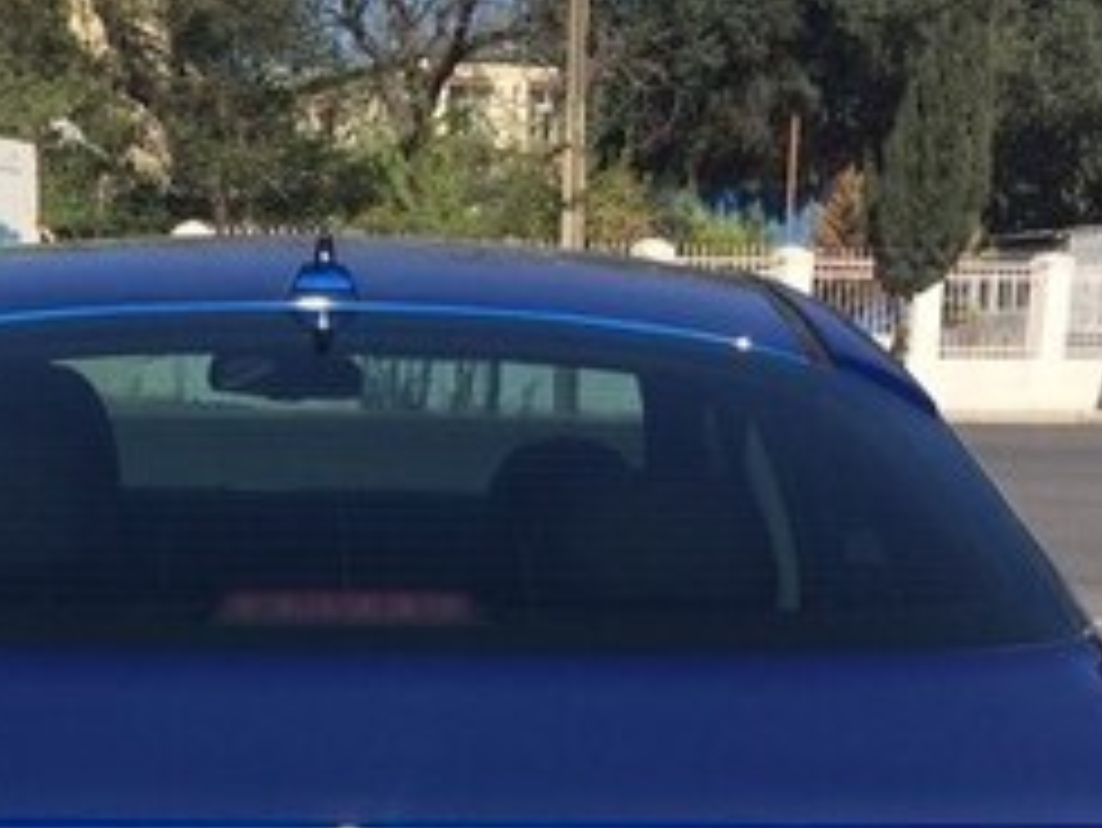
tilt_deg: -16.8
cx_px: 306
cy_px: 1091
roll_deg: -1.3
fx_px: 2484
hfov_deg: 24.8
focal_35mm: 78
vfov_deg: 17.7
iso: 32
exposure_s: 1/2160
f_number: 2.2
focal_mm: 4.15
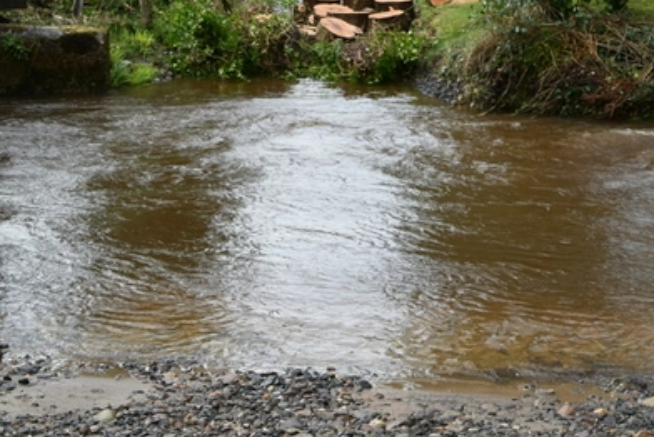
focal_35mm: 66
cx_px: 417
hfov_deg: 30.4
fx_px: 1199
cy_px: 58
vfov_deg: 20.3
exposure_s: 1/160
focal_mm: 23
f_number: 6.3
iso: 100
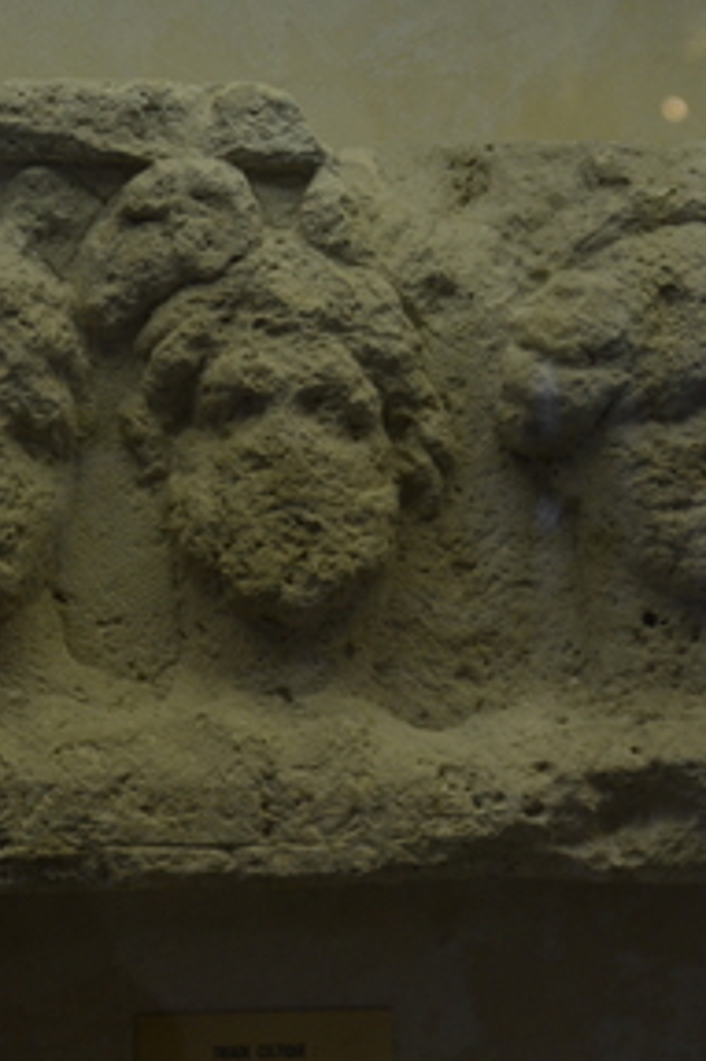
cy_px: 530
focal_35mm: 133
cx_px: 288
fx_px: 3917
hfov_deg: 10.3
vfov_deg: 15.4
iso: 1000
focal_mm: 58
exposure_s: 1/400
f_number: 5
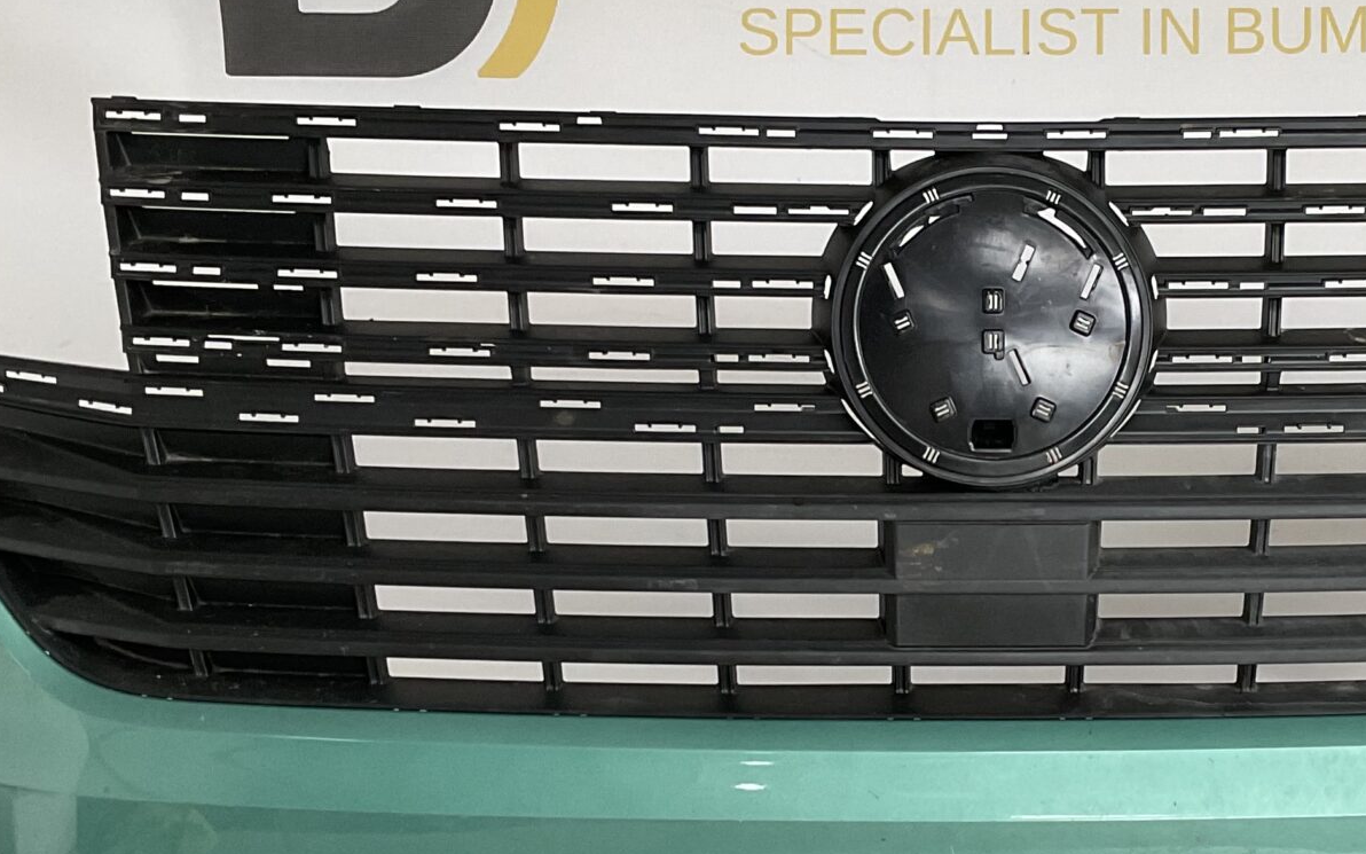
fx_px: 2457
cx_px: 976
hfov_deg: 30.7
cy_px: 501
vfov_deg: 19.7
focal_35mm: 66
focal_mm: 3
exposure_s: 1/50
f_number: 1.8
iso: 64
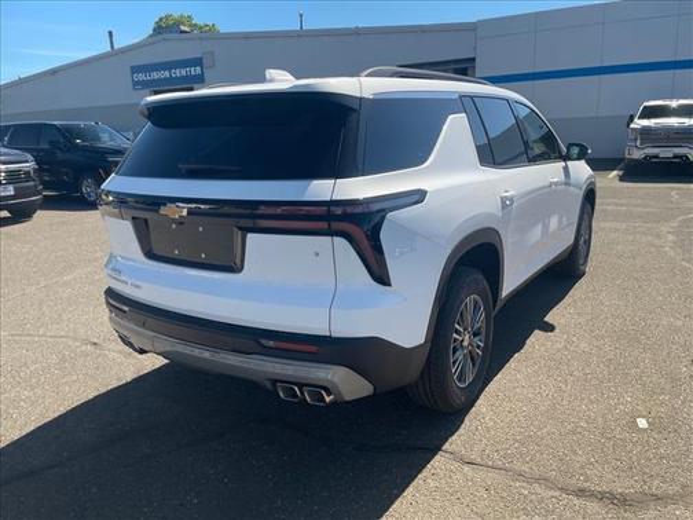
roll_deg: +1.5
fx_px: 521
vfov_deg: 53.1
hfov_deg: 67.3
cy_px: 260
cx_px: 346
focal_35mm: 26
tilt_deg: -13.9
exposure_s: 1/1233
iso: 32
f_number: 1.6
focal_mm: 4.2
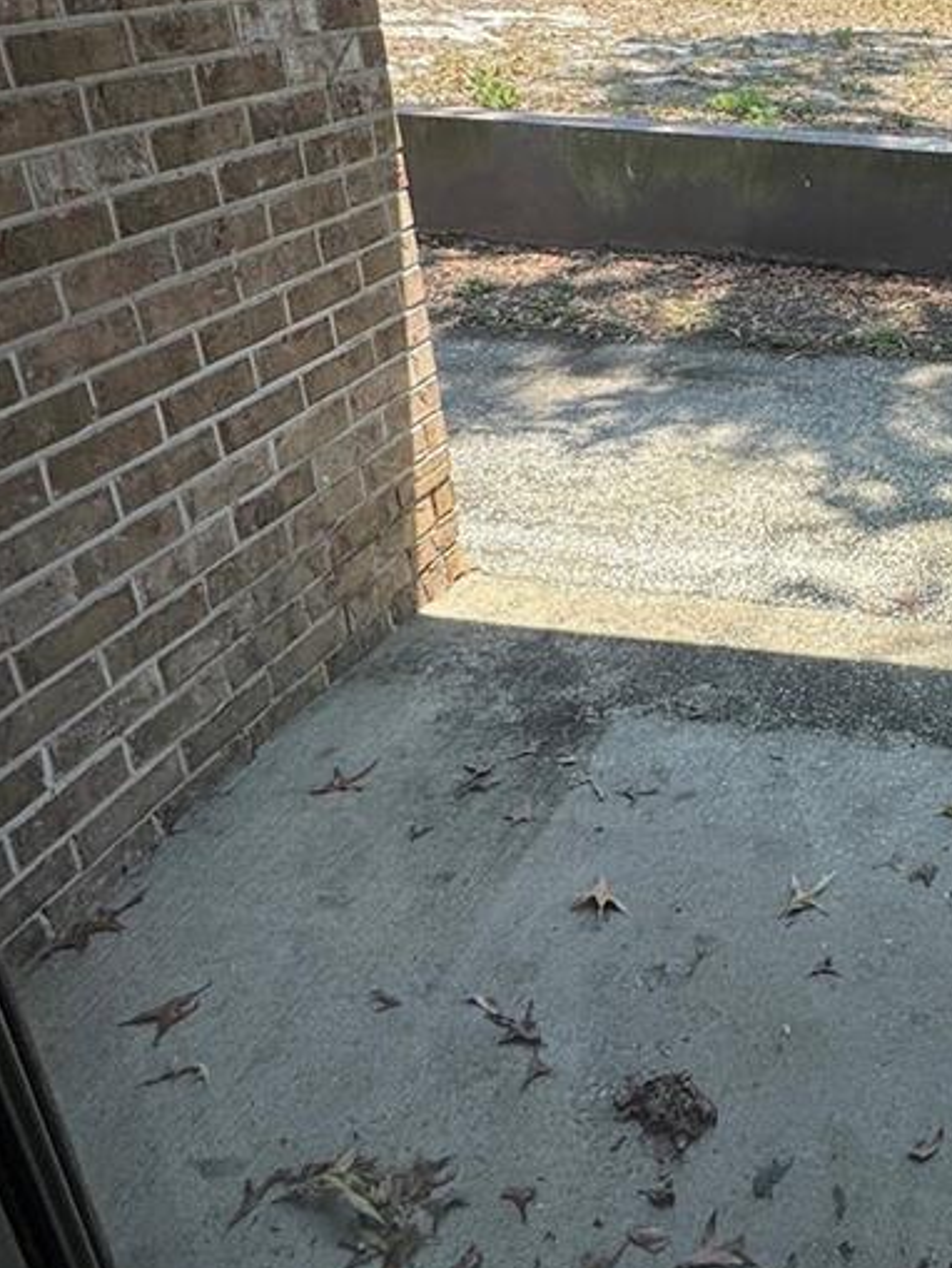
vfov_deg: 53.6
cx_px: 1017
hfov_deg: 37.0
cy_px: 366
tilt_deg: -23.8
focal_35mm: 33
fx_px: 1210
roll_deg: -3.1
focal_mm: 2.22
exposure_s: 1/610
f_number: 2.2
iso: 40
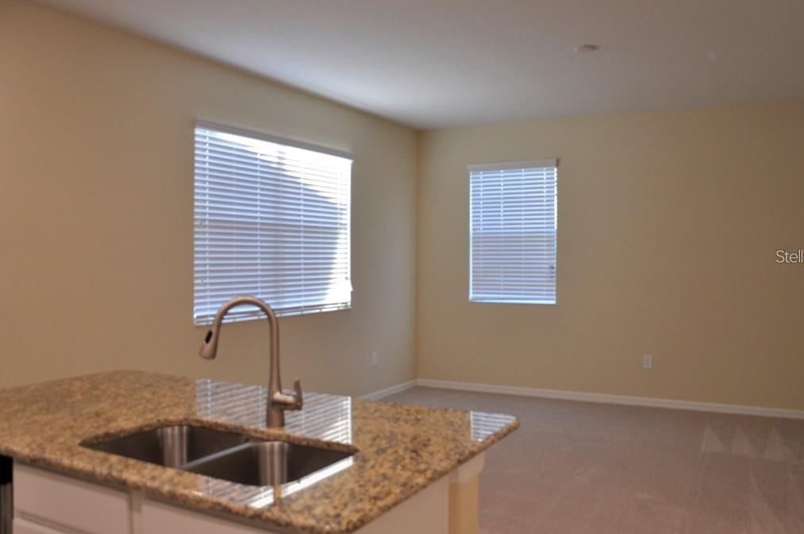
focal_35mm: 29
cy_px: 256
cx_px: 419
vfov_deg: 44.8
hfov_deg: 63.7
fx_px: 647
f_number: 4
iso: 560
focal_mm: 18
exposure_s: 1/60
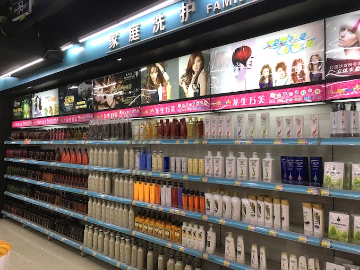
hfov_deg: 61.6
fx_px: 302
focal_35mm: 29
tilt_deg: +1.7
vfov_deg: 48.3
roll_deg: -1.4
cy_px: 135
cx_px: 180
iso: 64
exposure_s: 1/33
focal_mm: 4.15
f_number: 2.2
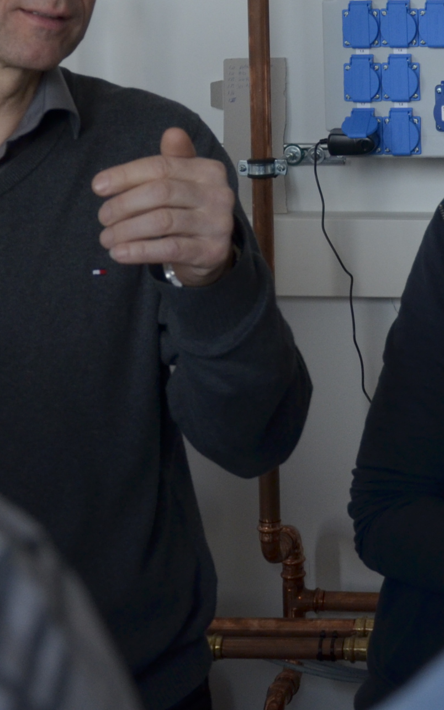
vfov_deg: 17.9
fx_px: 2207
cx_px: 477
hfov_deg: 11.3
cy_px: 43
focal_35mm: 114
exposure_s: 1/60
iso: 450
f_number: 4
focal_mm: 26
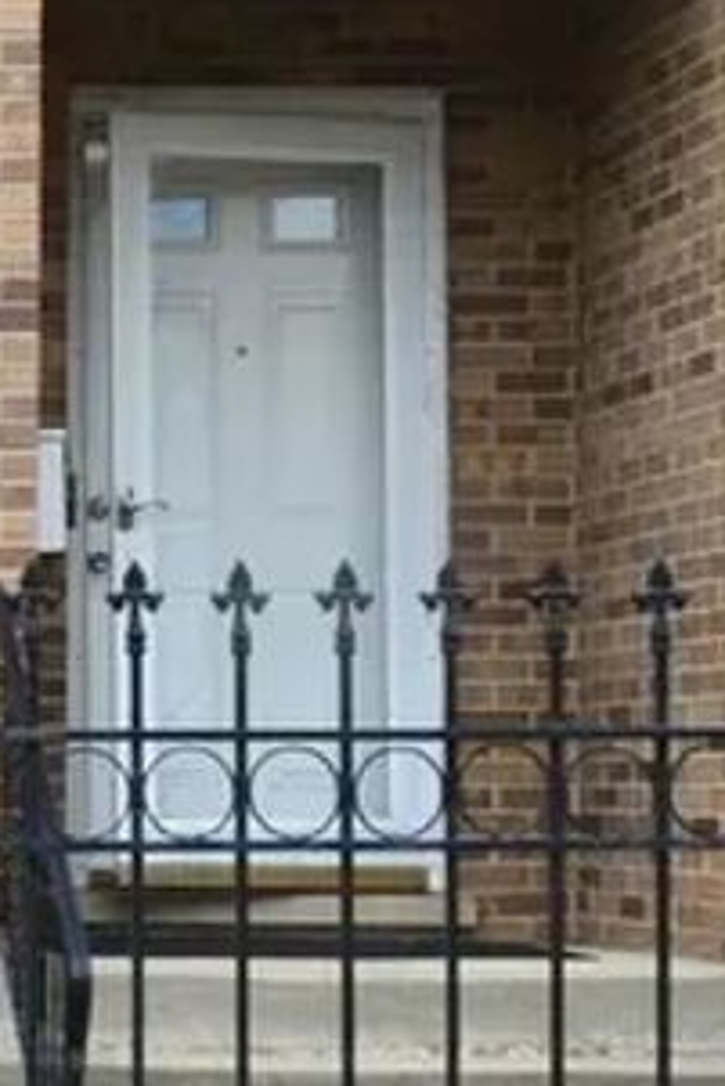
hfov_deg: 11.9
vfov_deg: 19.1
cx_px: -530
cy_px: 689
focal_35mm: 107
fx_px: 3228
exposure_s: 1/800
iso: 800
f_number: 9
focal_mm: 14
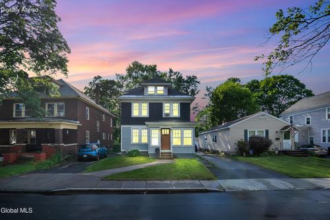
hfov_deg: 96.8
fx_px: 147
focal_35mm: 16
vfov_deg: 73.7
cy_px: 110
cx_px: 165
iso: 250
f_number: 4
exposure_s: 1/3200
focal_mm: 16
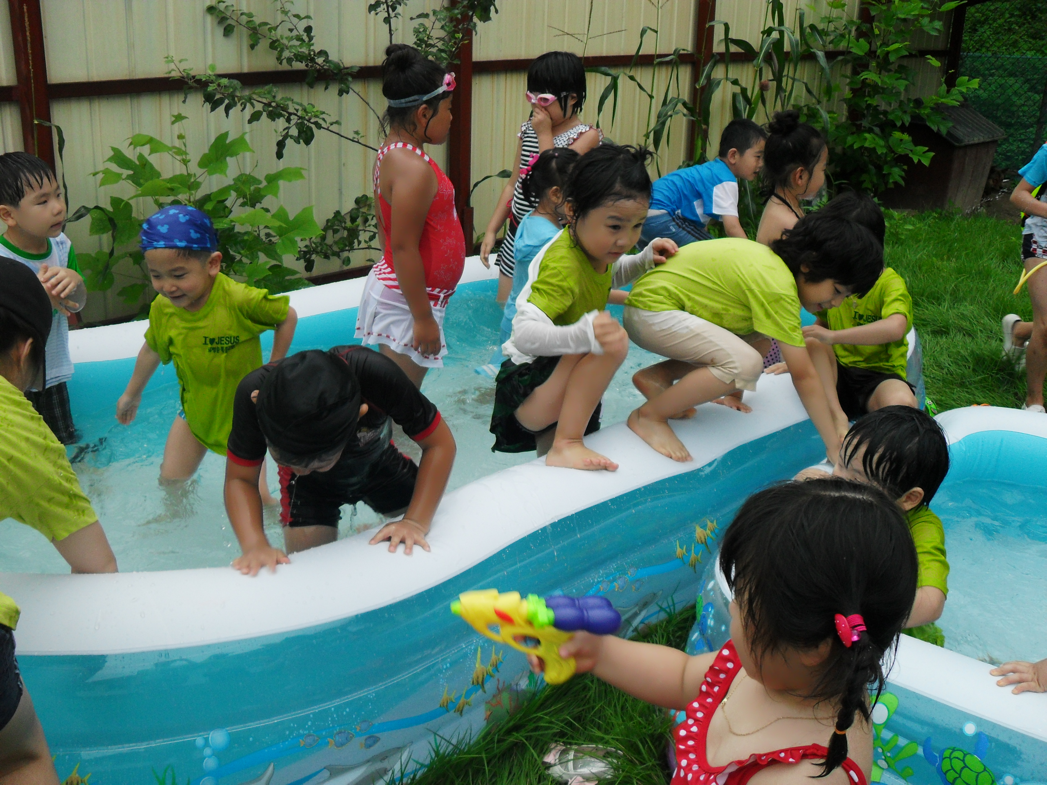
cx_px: 524
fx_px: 1059
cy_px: 392
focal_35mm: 35
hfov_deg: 52.6
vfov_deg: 40.7
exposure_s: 1/180
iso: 100
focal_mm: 6.2
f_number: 8.9
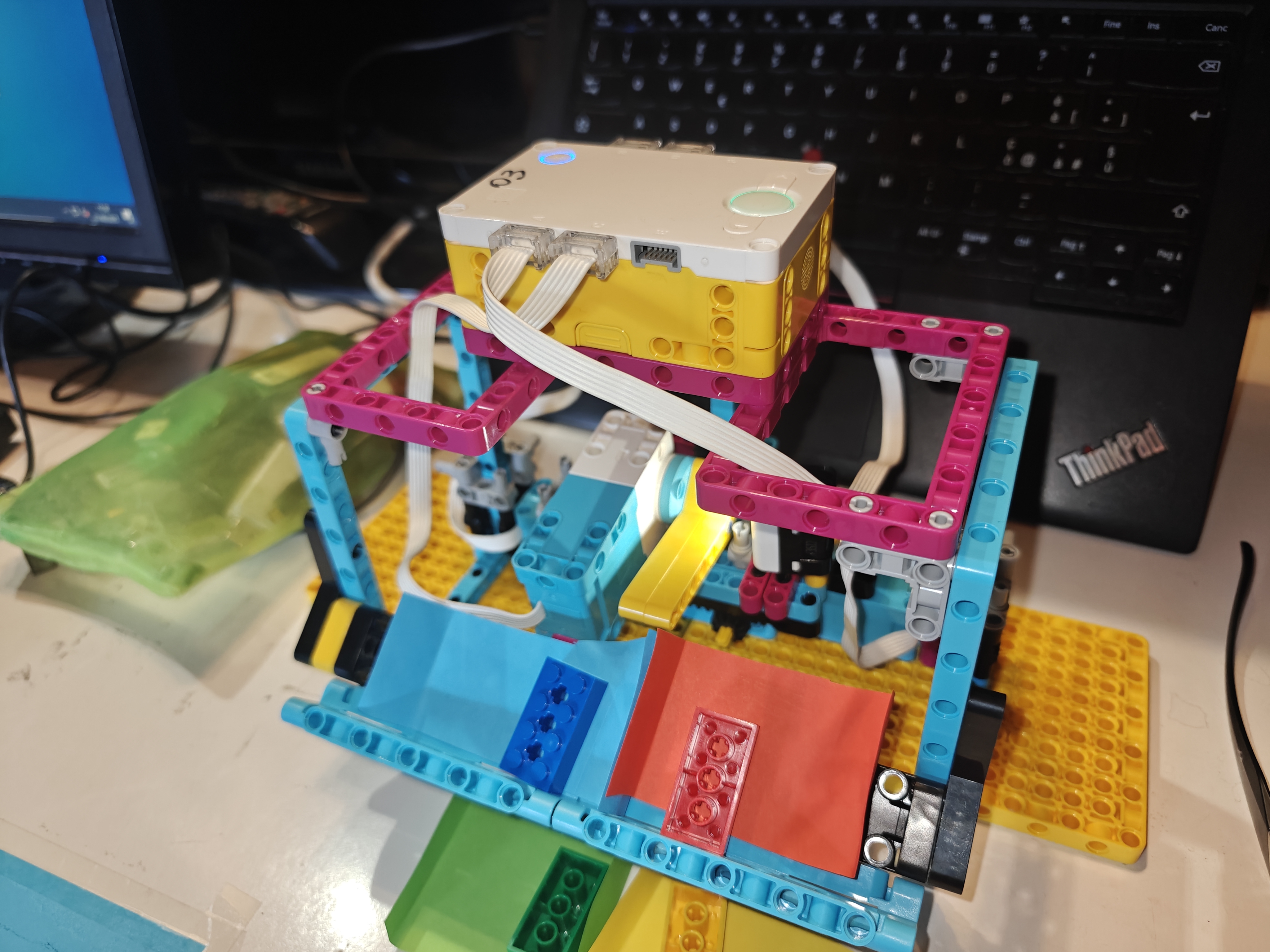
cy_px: 476
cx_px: 635
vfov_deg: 58.9
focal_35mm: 23
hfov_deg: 73.9
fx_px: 844
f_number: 1.6
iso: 1000
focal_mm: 6.06
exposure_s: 1/100
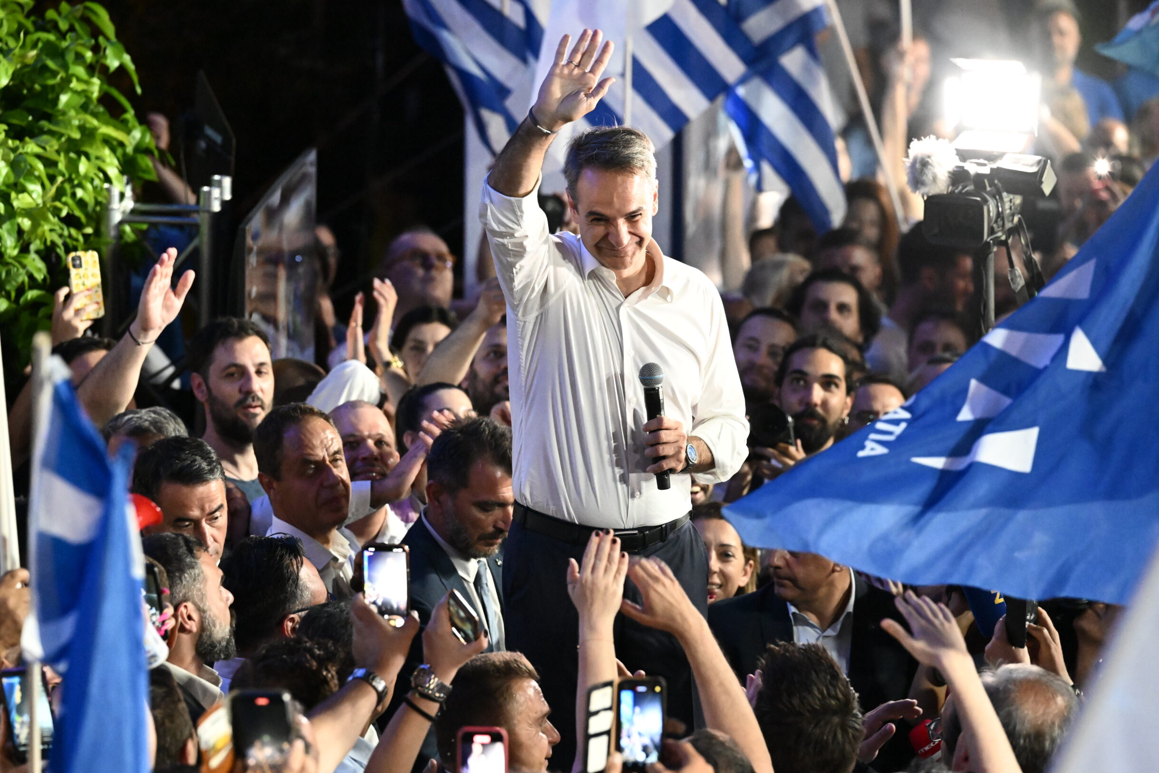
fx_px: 6761
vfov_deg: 6.5
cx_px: 559
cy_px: 380
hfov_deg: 9.8
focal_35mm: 210
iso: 12800
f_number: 4.5
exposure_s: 1/320
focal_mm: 200
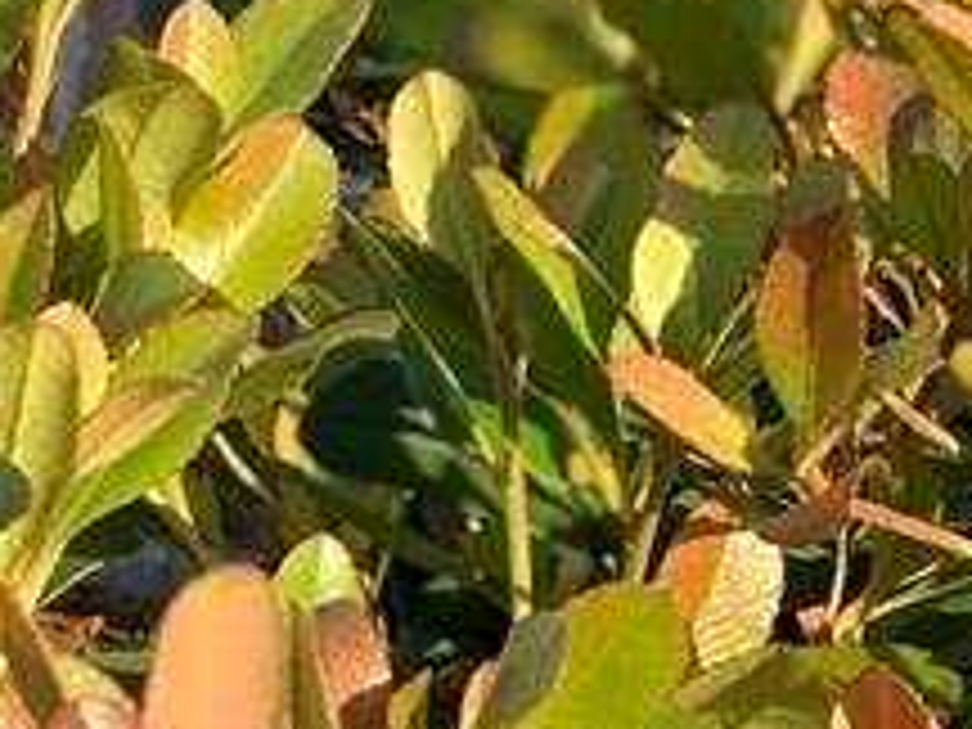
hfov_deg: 8.0
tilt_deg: +1.5
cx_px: -76
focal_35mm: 247
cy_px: -392
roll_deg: -3.5
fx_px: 6936
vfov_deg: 5.9
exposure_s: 1/285
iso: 16
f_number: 2.4
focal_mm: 6
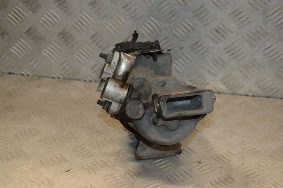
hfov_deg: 27.0
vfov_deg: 18.2
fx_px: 589
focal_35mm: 75
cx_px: 142
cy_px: 94
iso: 800
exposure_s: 1/200
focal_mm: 50
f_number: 7.1
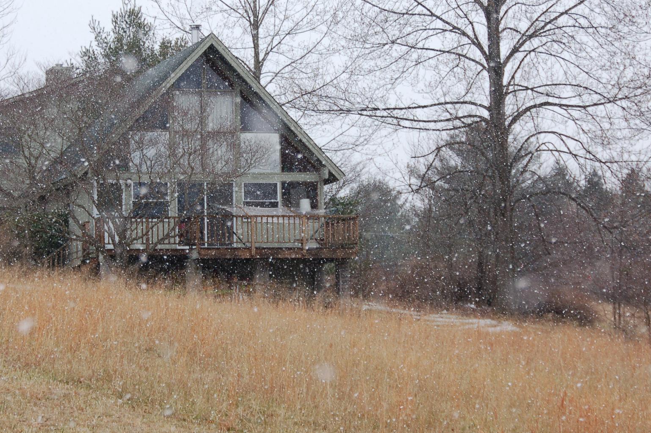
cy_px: 187
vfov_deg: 11.0
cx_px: 250
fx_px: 2240
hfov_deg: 16.5
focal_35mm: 124
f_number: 5.6
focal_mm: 62
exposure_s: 1/500
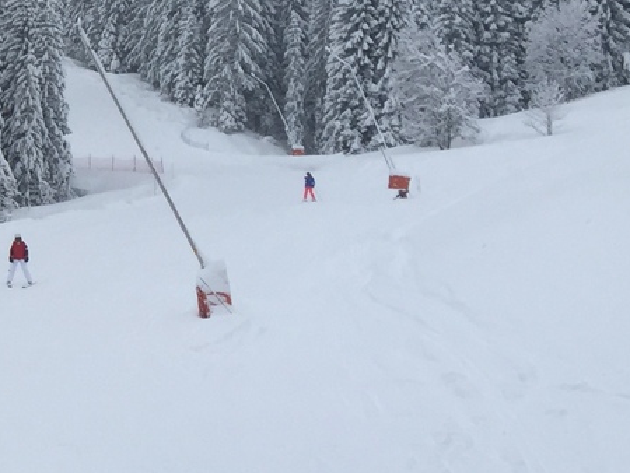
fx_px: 1876
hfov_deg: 16.3
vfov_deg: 14.3
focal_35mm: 103
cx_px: -475
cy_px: 64
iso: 32
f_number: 2.2
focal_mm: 4.15
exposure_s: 1/1464
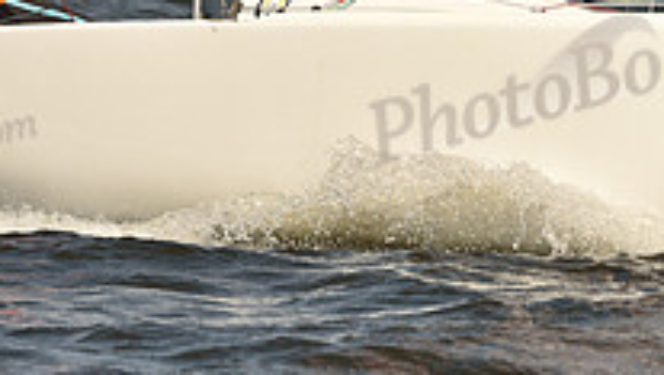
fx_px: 13961
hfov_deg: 2.7
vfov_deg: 1.5
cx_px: 205
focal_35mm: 792
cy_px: -40
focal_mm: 270
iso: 250
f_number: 8
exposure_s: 1/1250
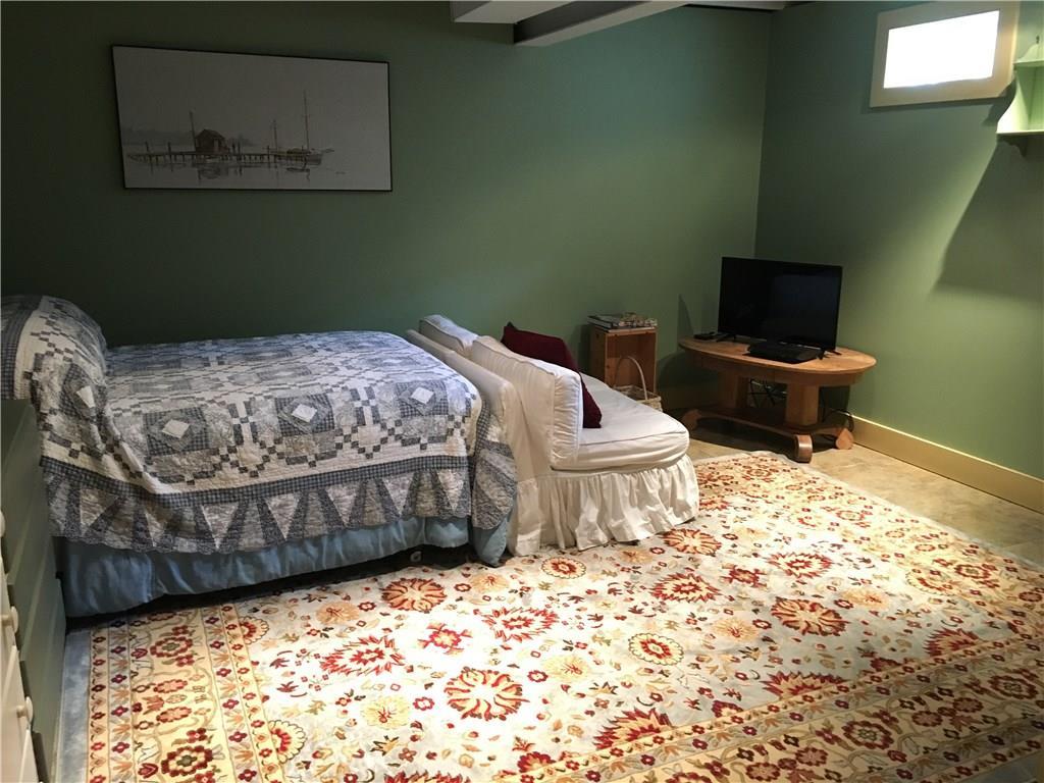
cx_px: 522
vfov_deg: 48.2
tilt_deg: -12.5
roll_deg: +0.1
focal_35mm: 29
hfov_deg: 61.7
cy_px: 392
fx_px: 875
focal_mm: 4.15
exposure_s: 1/15
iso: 200
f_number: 2.2
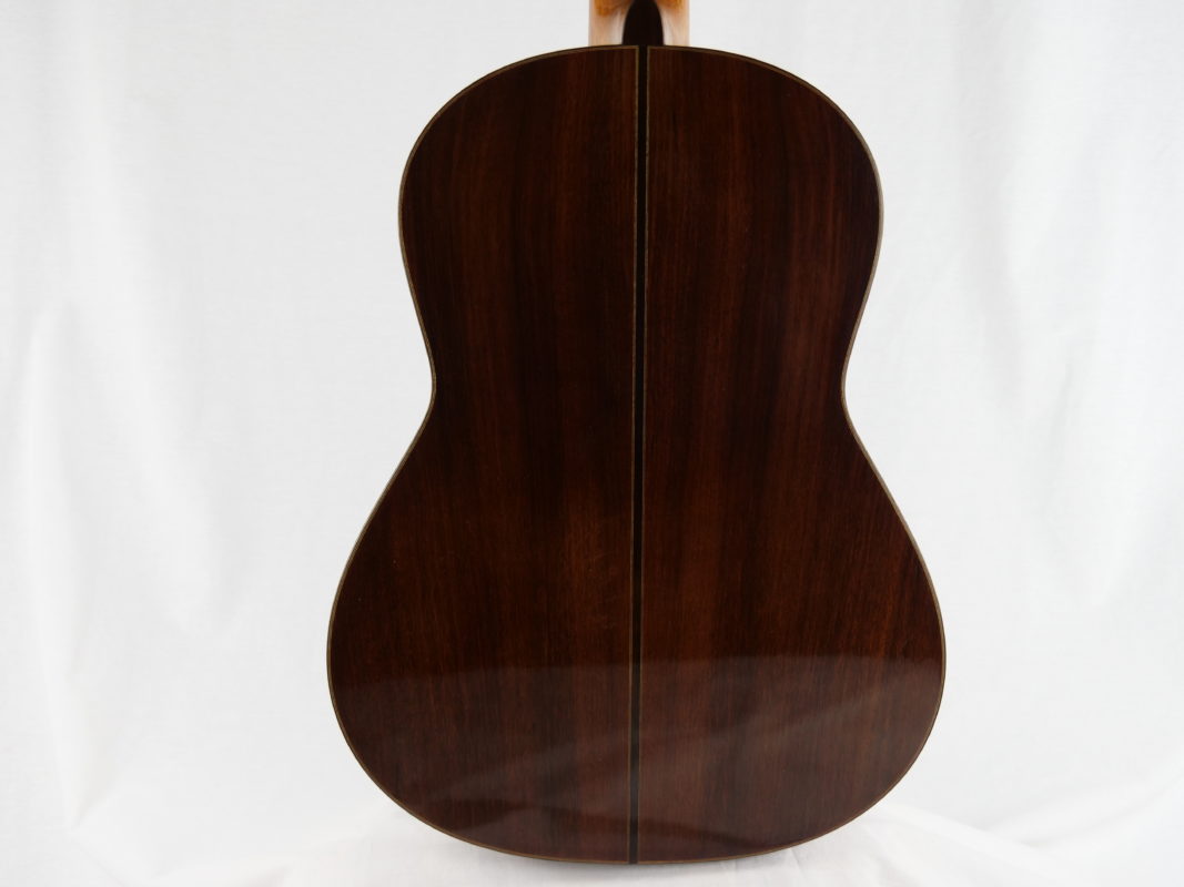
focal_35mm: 58
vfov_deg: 25.2
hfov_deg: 33.2
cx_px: 592
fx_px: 1984
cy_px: 444
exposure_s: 1/60
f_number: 4.9
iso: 320
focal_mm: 29
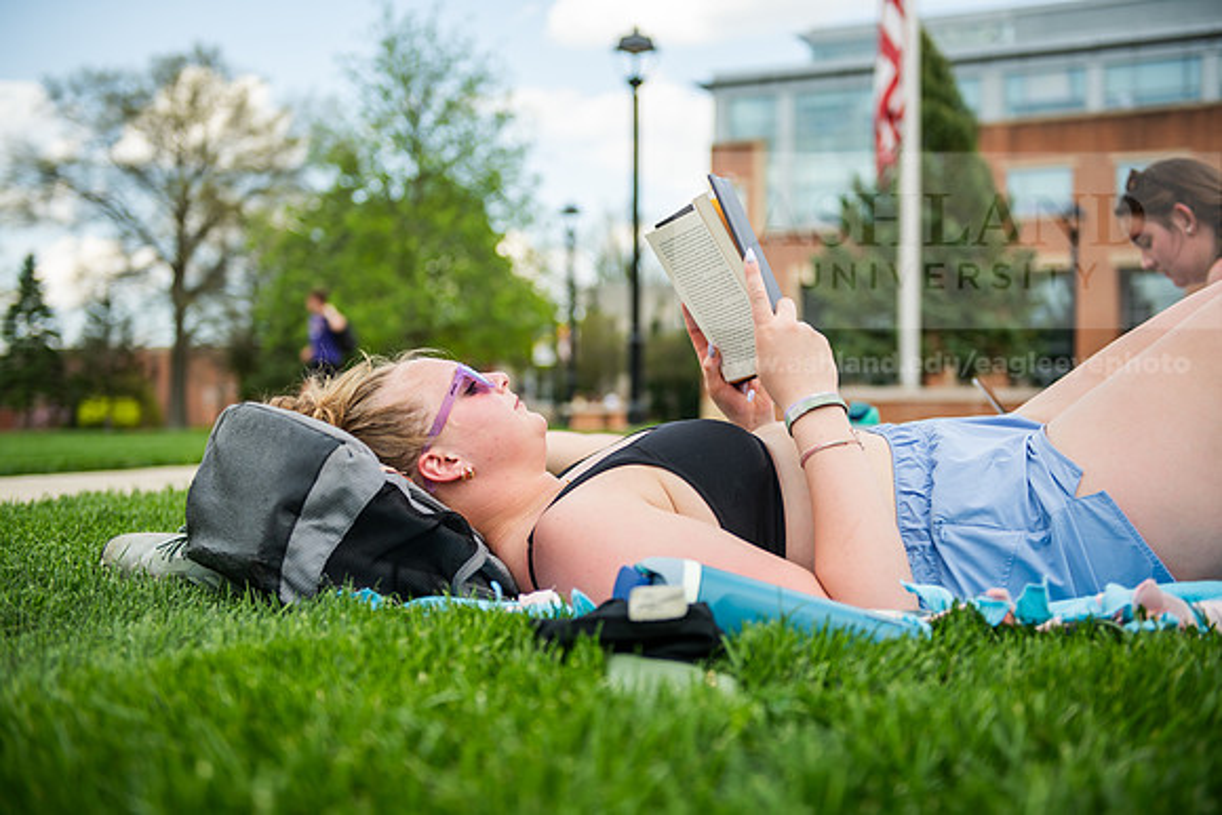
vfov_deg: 27.0
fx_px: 1698
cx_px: 611
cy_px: 408
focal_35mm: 50
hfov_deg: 39.6
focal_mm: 50
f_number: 2.8
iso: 80
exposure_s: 1/500
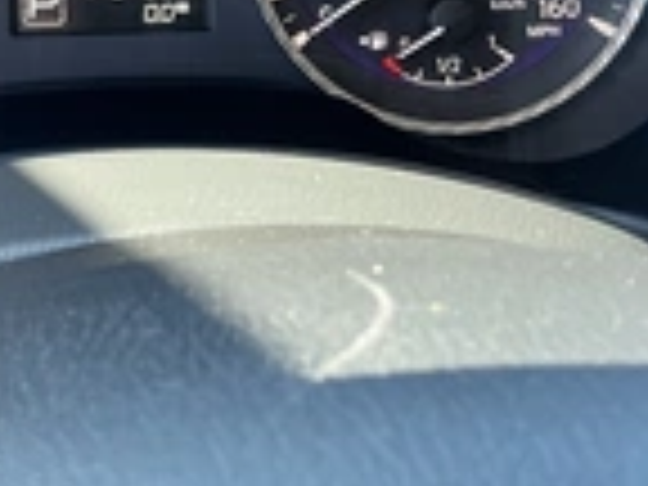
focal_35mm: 78
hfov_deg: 24.8
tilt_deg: -29.4
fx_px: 1460
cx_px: 184
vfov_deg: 18.5
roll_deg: +0.1
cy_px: 32
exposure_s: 1/122
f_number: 1.8
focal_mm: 3
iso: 64
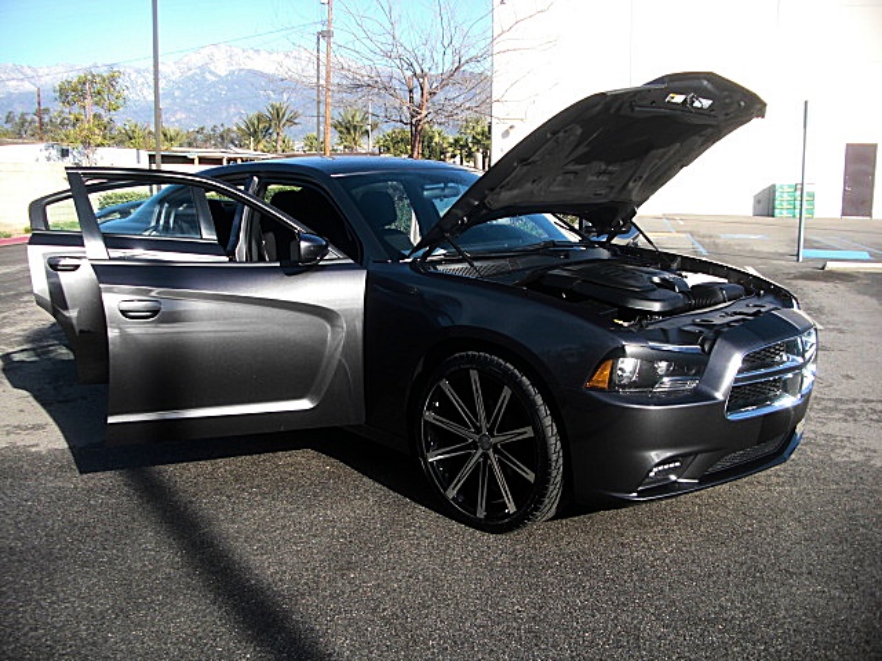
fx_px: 917
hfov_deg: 51.4
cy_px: 330
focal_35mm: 36
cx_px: 441
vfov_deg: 39.7
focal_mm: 6.3
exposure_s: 1/320
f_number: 2.8
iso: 50
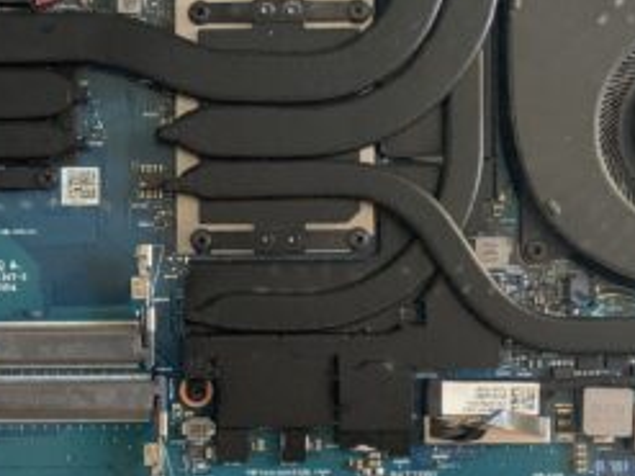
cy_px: 322
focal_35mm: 81
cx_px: 129
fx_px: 1485
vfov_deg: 18.1
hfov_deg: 23.8
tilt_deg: -88.6
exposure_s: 1/30
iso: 500
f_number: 1.8
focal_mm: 4.25
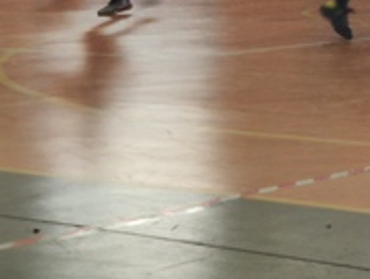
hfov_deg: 13.1
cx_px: 459
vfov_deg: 9.9
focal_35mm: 146
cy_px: -111
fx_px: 1563
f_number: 2.2
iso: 145
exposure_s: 1/50
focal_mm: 6.22
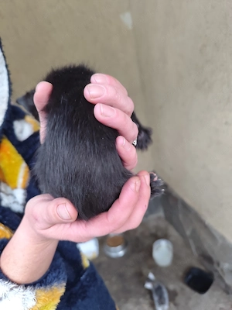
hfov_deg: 58.9
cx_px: 116
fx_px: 206
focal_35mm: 23
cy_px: 155
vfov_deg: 73.9
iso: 1000
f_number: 1.65
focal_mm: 6.19
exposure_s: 1/25
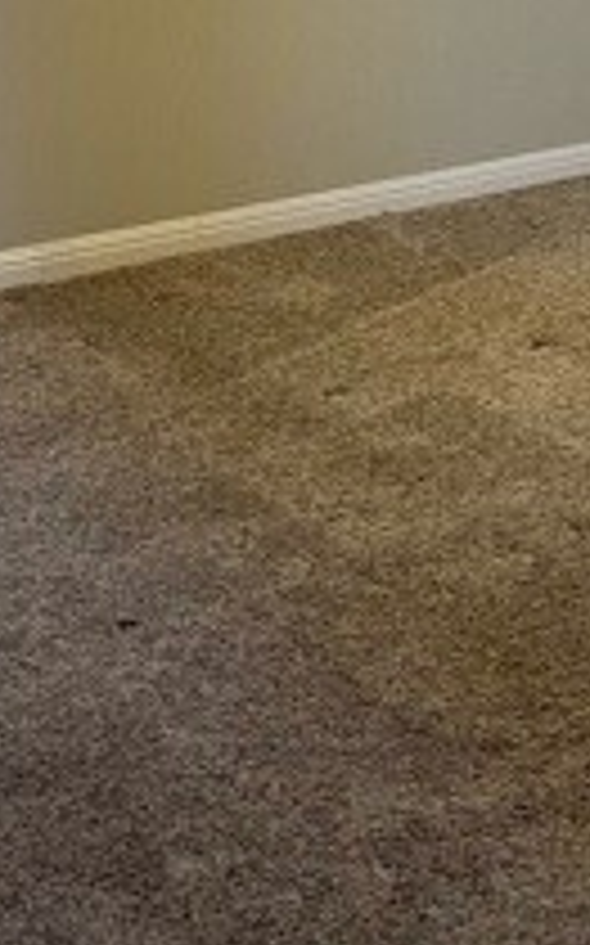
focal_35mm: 84
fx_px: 2164
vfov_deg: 23.3
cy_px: -76
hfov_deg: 14.9
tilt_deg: -6.7
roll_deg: +0.1
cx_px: 743
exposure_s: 1/60
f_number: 1.6
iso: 125
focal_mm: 5.1
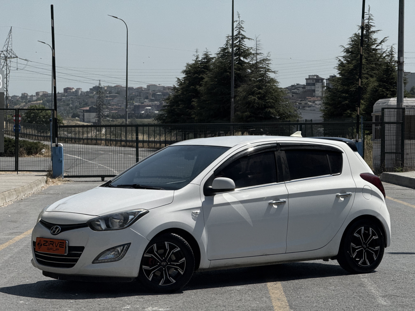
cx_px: 208
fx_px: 1439
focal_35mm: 120
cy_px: 156
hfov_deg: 16.4
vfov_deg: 12.3
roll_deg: -0.4
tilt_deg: -1.6
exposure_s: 1/1818
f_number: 2.8
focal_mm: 15.66
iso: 64
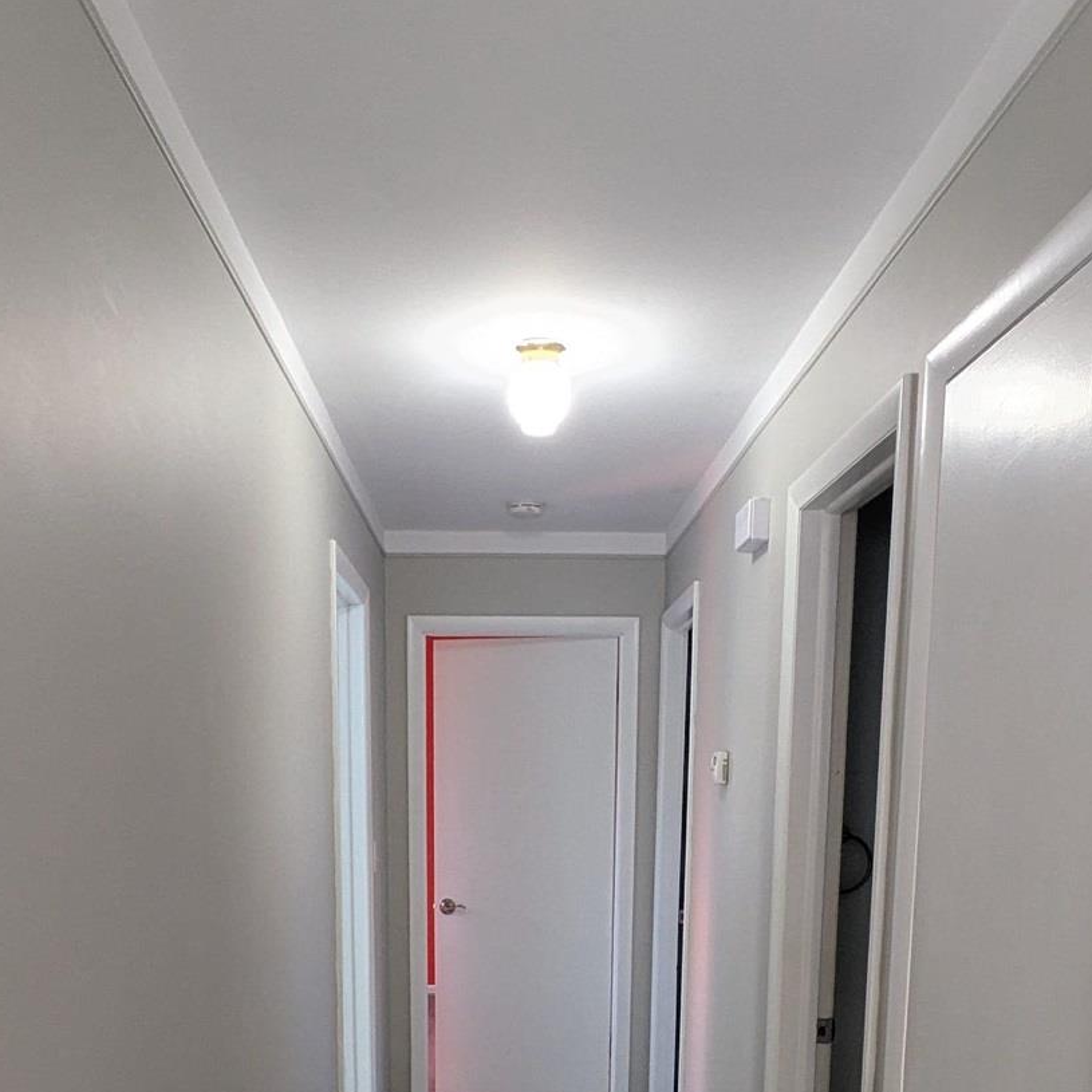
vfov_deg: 43.5
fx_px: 1249
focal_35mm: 35
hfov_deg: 47.2
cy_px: 962
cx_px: 522
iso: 148
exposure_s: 1/40
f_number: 2.2
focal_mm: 1.83
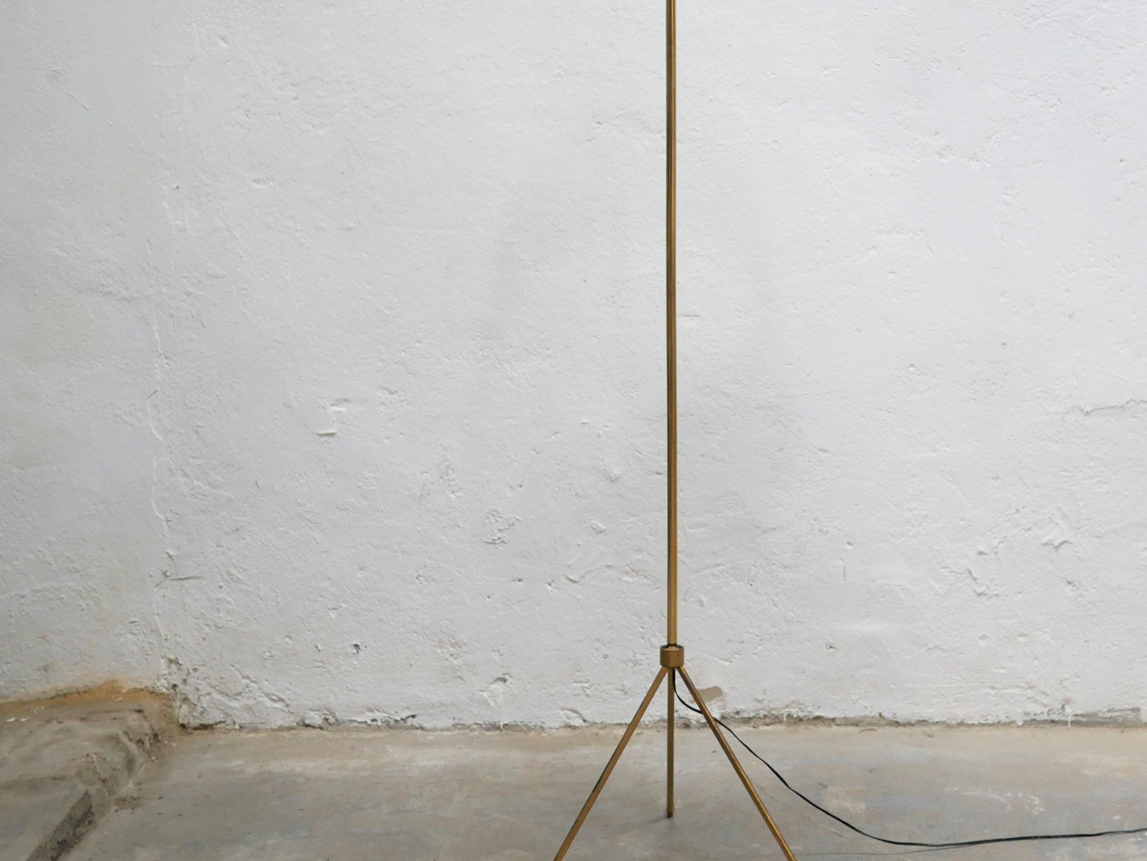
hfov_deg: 30.5
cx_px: 773
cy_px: 308
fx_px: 2088
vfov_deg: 23.2
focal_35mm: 63
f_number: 1.7
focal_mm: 20
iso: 640
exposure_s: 1/60
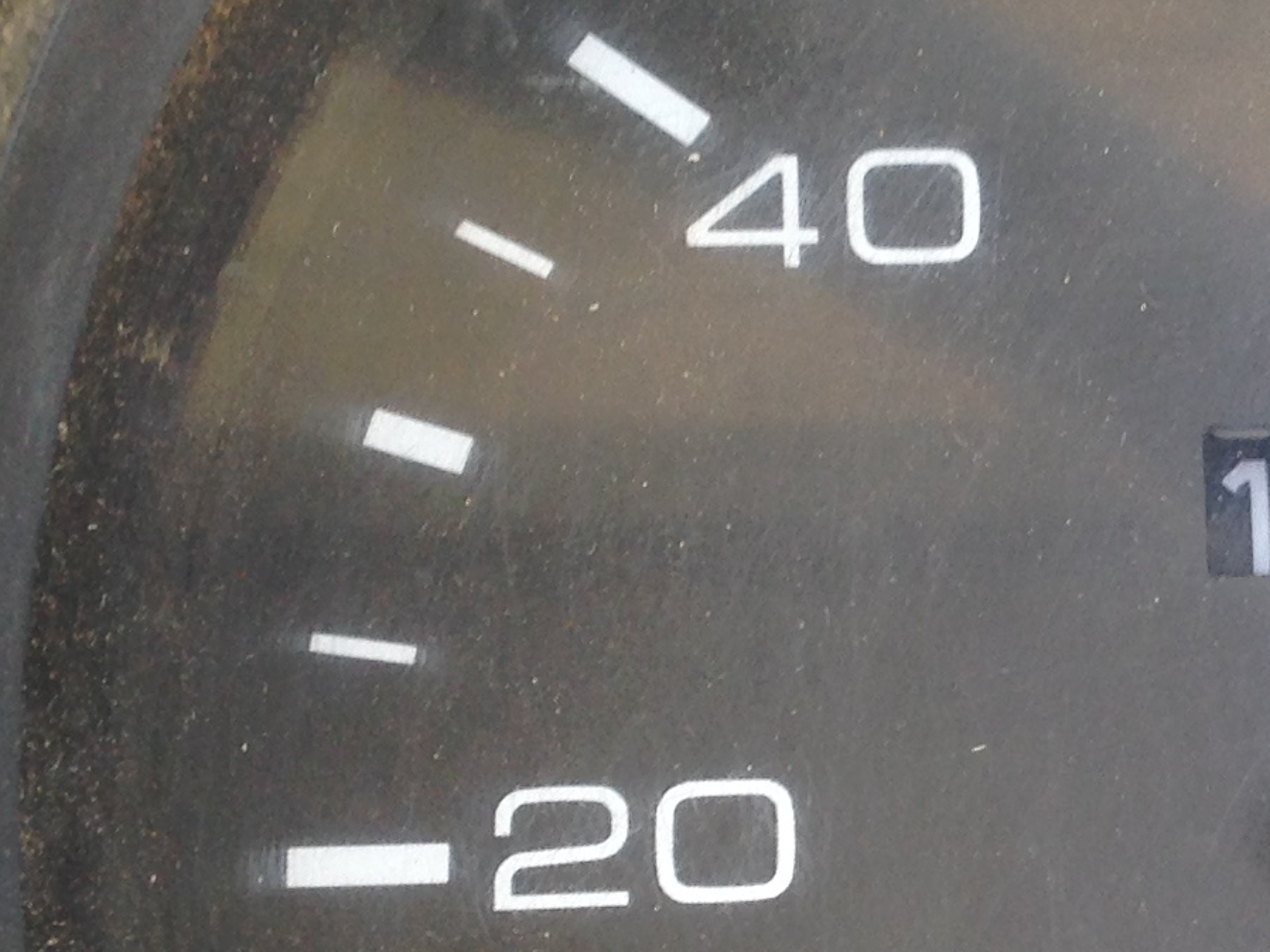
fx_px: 4401
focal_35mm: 120
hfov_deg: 16.0
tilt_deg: -34.6
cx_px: 1331
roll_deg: +2.4
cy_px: 468
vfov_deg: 12.3
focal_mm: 4.12
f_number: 2.4
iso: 50
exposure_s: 1/40
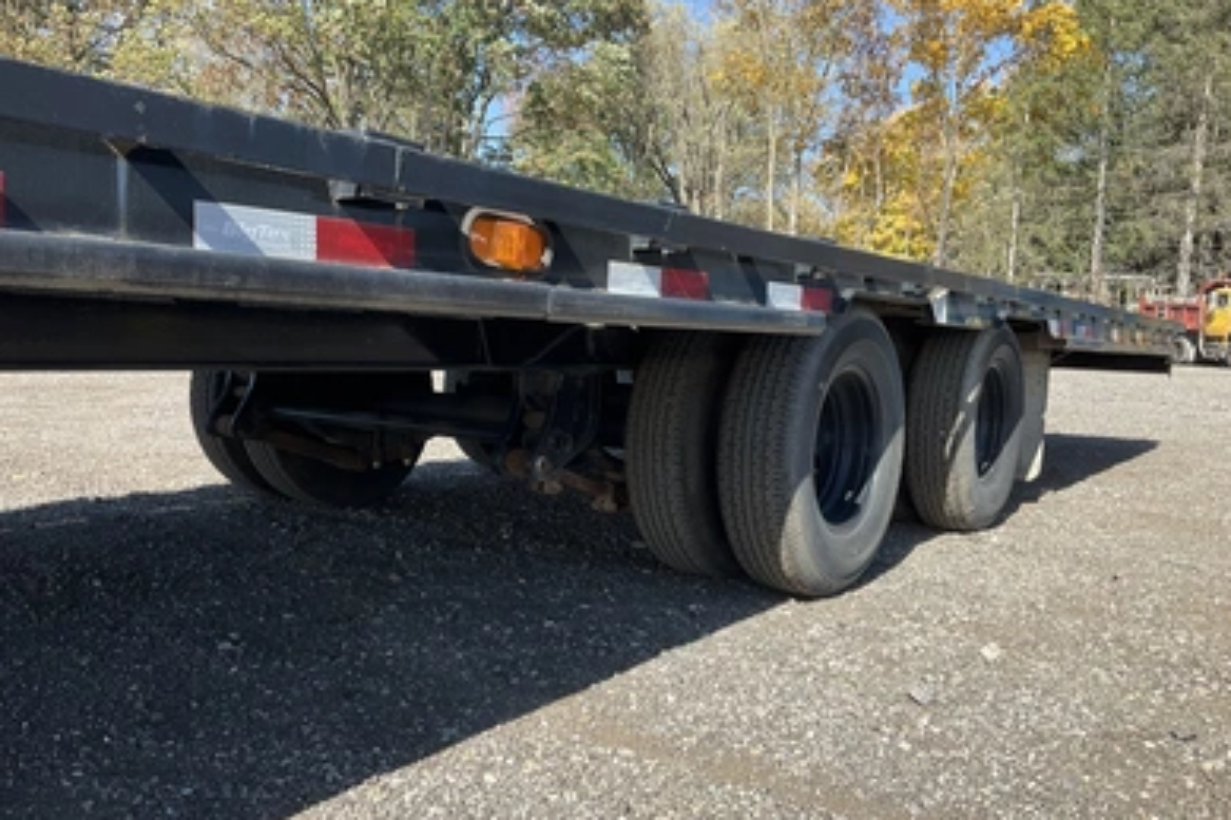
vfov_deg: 42.3
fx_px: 1060
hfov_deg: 60.3
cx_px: 608
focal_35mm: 31
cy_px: 440
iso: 25
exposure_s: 1/792
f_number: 1.8
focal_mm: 3
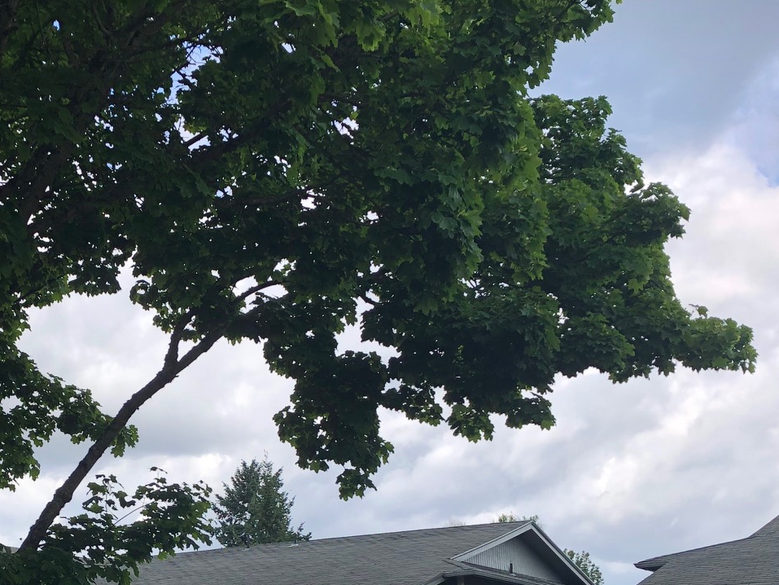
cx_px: 160
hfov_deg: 31.9
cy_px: 524
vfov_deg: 24.1
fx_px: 1328
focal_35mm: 59
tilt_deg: +10.6
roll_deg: +0.7
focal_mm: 3.99
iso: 20
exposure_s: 1/695
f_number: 1.8
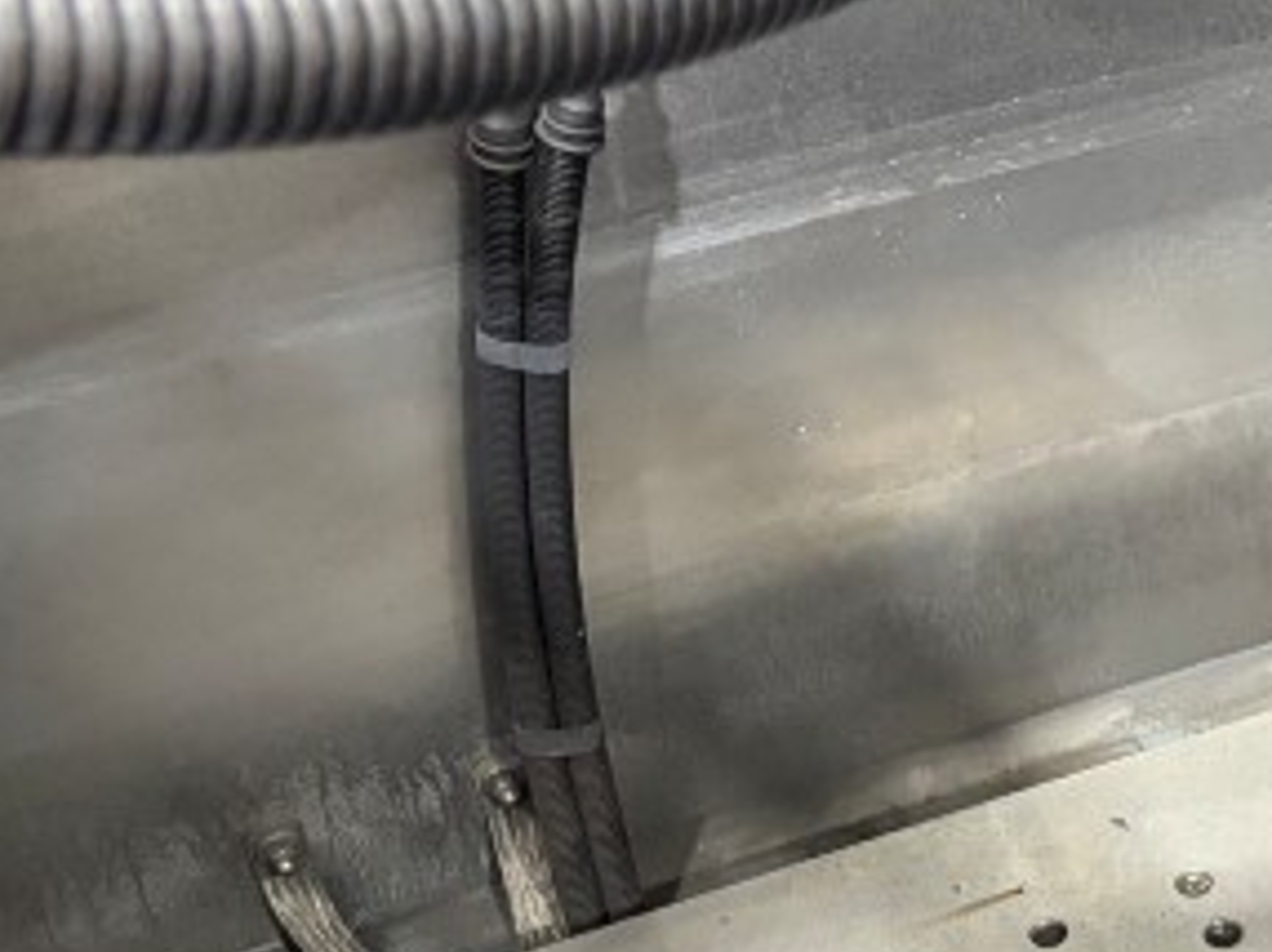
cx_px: 1961
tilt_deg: -45.9
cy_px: 761
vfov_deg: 16.1
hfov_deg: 18.8
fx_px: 3341
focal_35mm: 91
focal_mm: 5.96
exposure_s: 1/60
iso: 400
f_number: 1.6
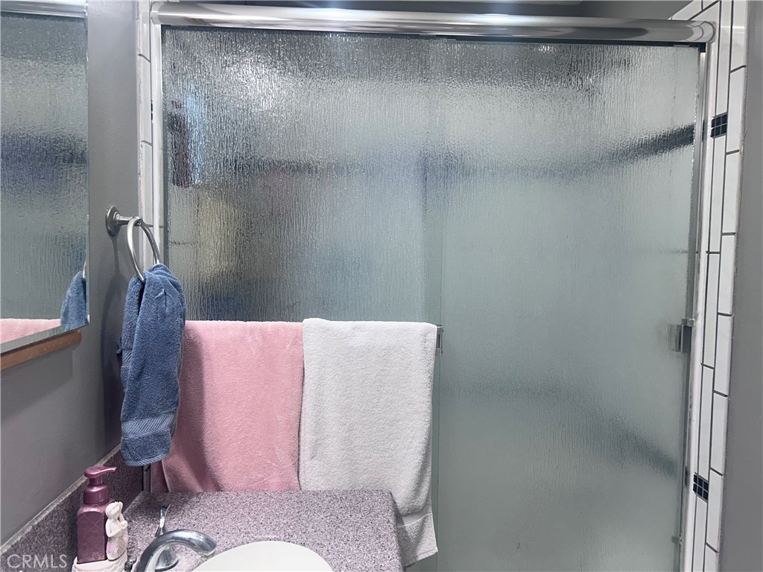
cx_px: 382
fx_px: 573
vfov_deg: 53.1
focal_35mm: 26
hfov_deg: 67.3
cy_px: 286
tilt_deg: -3.2
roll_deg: -0.3
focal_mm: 5.7
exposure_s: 1/120
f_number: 1.5
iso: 50
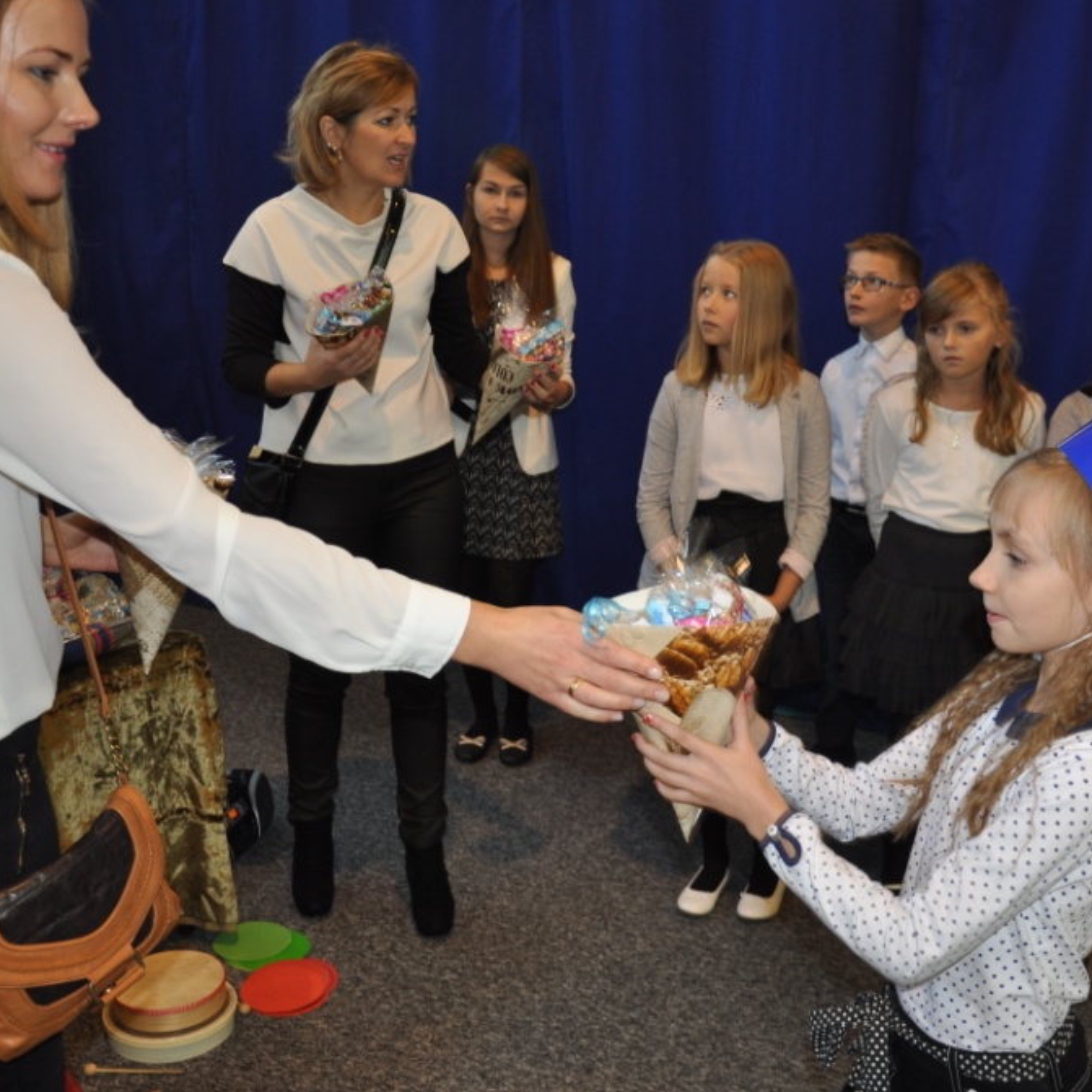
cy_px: 540
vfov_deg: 47.2
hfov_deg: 47.1
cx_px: 604
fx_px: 1249
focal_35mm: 35
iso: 400
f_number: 3.5
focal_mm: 18
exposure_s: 1/60
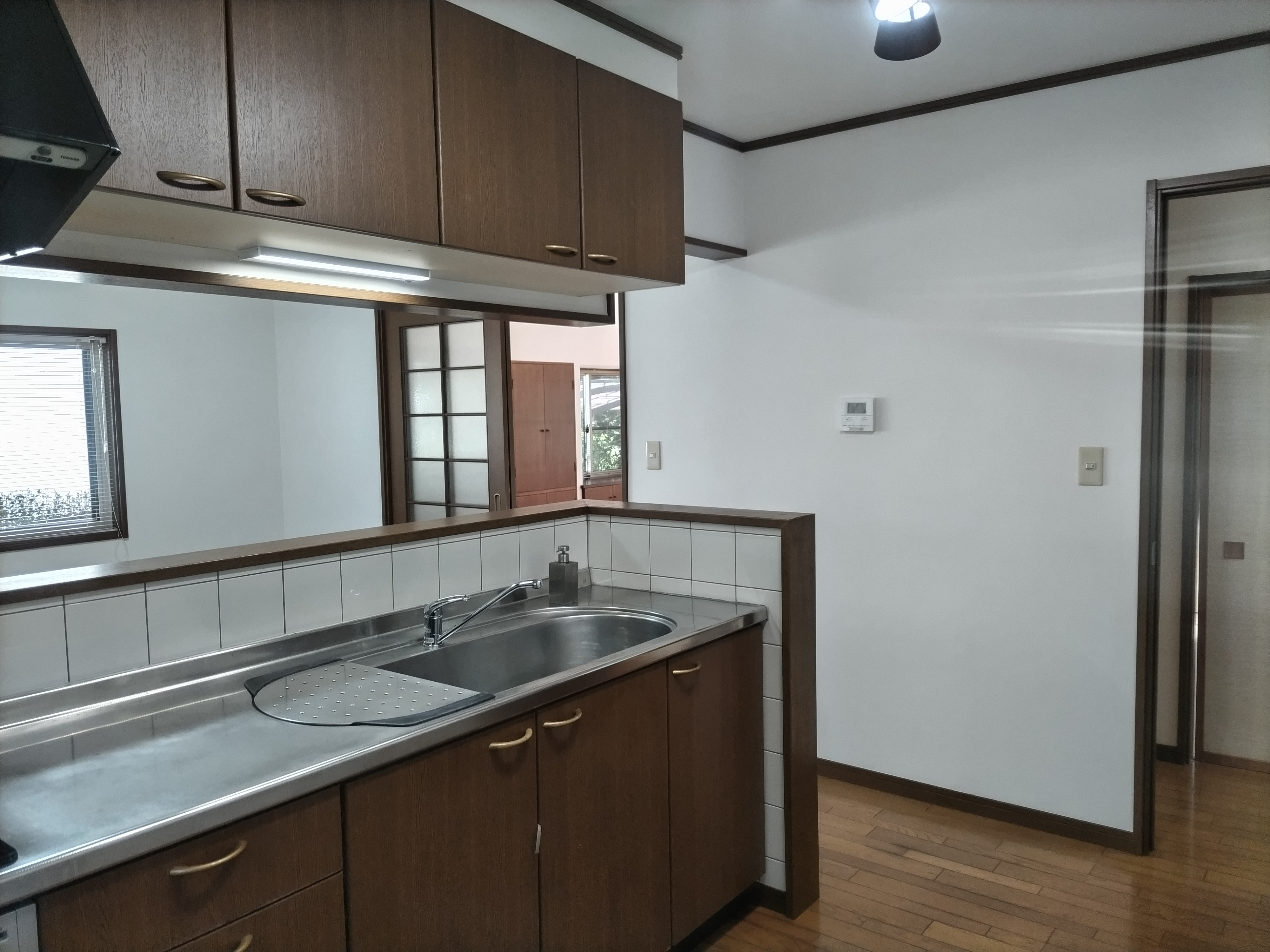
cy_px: 476
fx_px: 954
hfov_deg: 67.3
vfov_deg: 53.1
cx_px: 635
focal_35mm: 26
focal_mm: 4.8
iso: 451
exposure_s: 1/60
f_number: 1.79
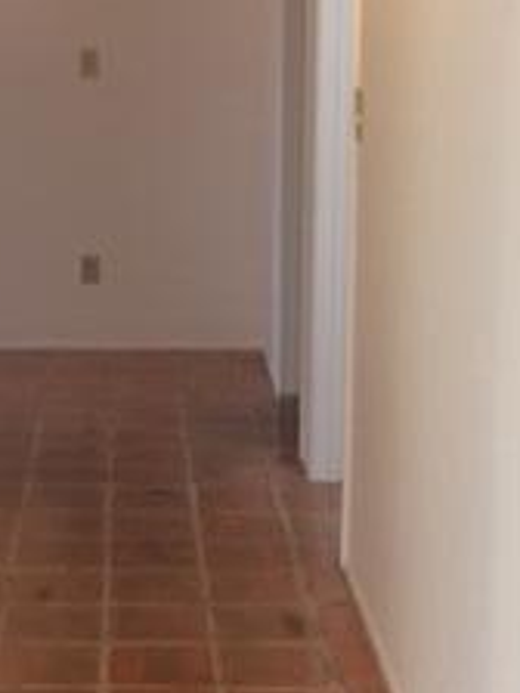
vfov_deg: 23.5
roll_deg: +2.2
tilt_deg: -9.4
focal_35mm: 83
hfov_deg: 17.6
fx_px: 1662
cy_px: 285
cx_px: 96
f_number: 2.2
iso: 64
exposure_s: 1/30
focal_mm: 4.15
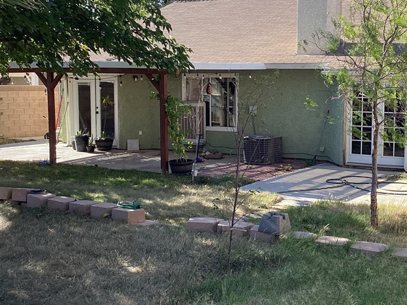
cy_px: 142
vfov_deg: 28.6
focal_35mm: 51
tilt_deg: -5.9
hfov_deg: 36.4
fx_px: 600
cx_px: 314
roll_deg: -0.8
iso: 25
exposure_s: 1/413
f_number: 2.4
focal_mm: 3.3
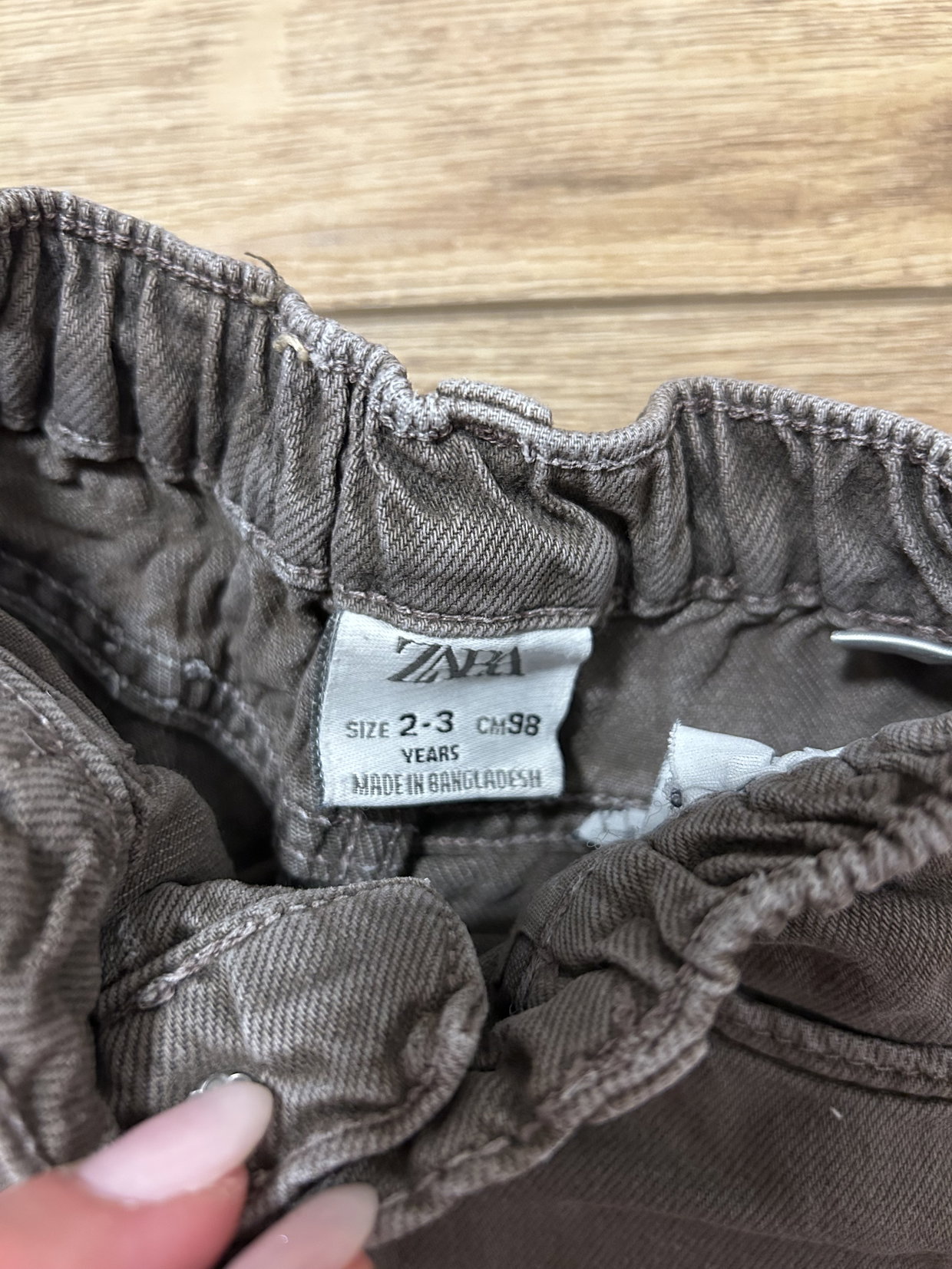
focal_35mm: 26
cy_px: 634
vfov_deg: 67.3
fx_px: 953
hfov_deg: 53.1
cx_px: 476
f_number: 1.5
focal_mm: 5.7
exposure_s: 1/50
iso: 500
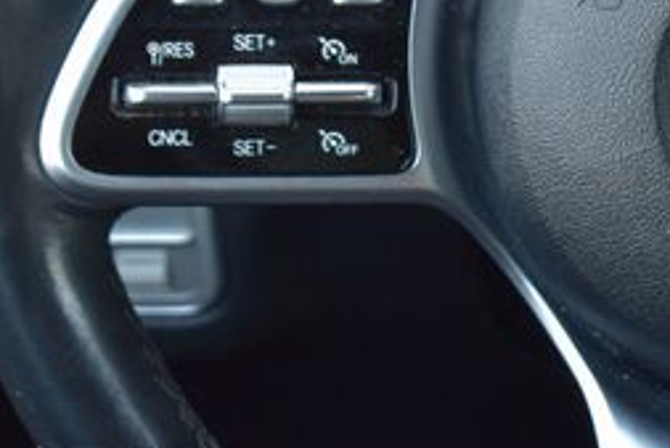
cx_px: 800
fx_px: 3389
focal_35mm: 182
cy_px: 119
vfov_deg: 7.5
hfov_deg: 11.1
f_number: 6.3
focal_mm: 48
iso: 400
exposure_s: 1/20
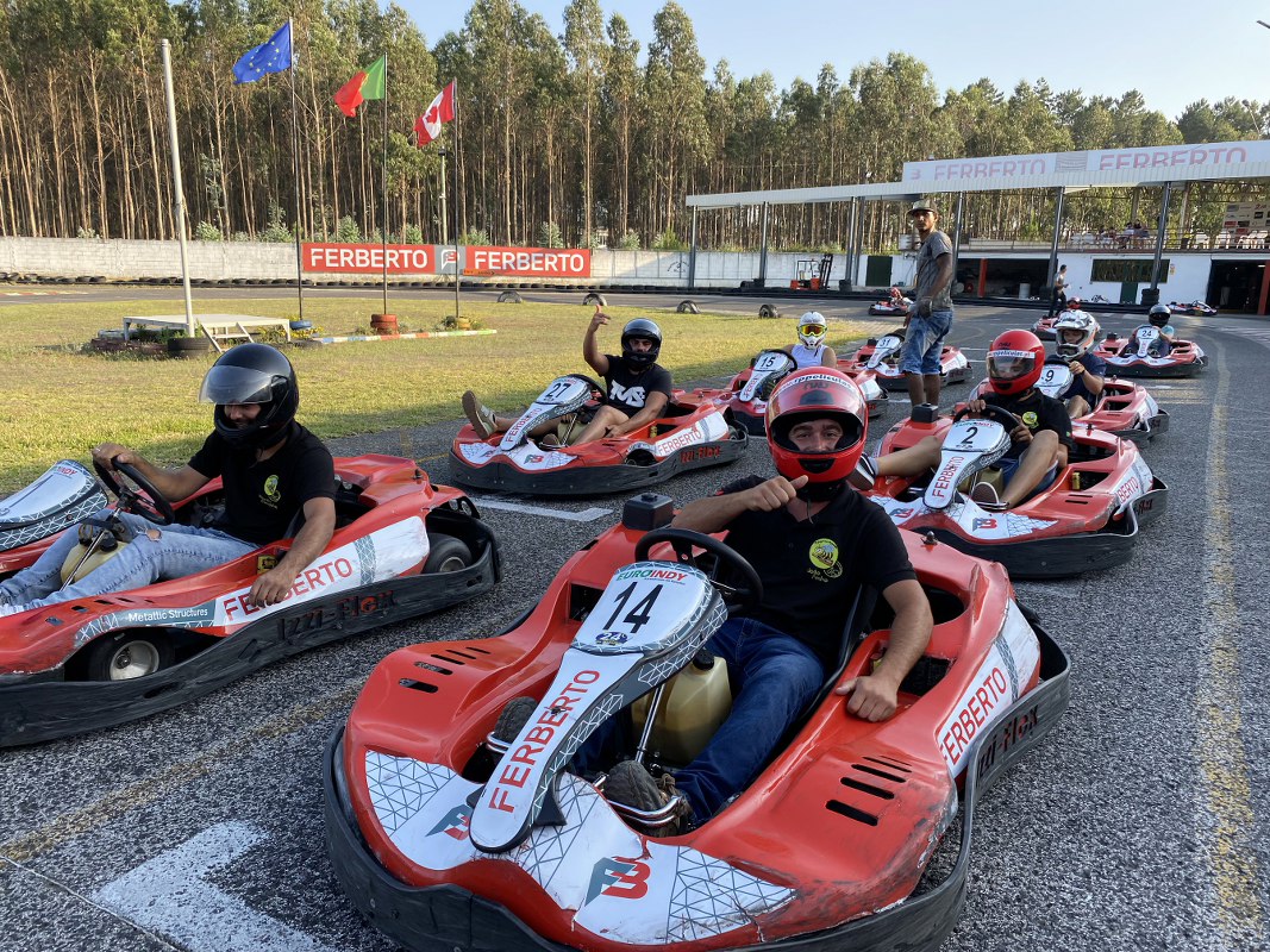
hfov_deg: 67.3
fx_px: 954
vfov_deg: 53.1
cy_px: 476
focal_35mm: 26
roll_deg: -1.8
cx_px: 635
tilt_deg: -13.2
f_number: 1.8
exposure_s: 1/460
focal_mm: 4.25
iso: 32
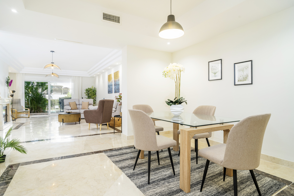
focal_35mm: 18
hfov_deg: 90.0
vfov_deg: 67.4
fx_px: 147
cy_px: 98
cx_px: 147
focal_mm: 18
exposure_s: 1/2.5
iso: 320
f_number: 11
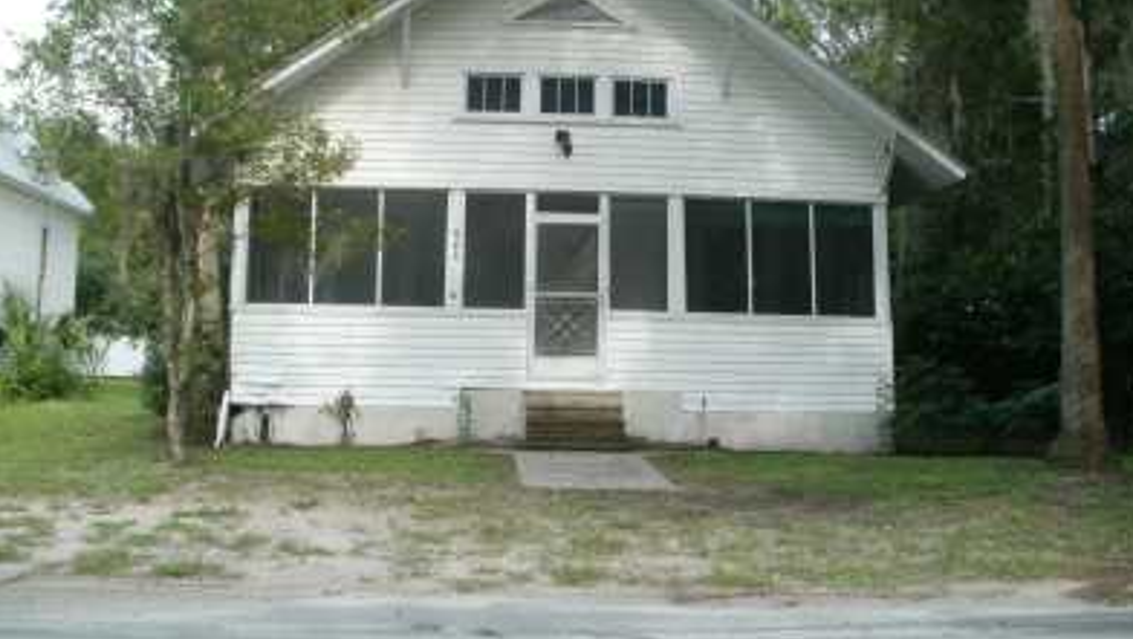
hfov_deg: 50.5
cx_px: 572
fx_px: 1202
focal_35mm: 40
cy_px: 269
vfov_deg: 29.7
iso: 100
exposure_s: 1/250
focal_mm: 6.3
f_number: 3.5
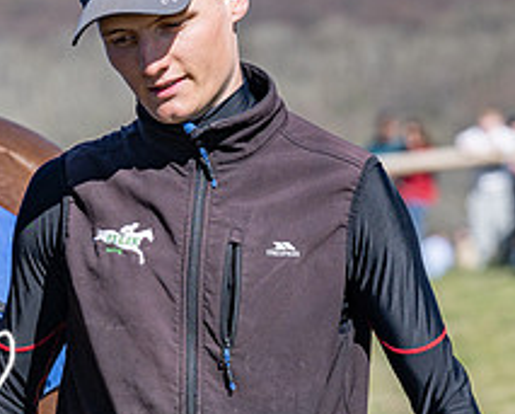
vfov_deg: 4.5
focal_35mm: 346
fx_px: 5281
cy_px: 217
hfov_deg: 5.6
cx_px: 145
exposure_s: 1/2000
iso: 110
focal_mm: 98
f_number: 4
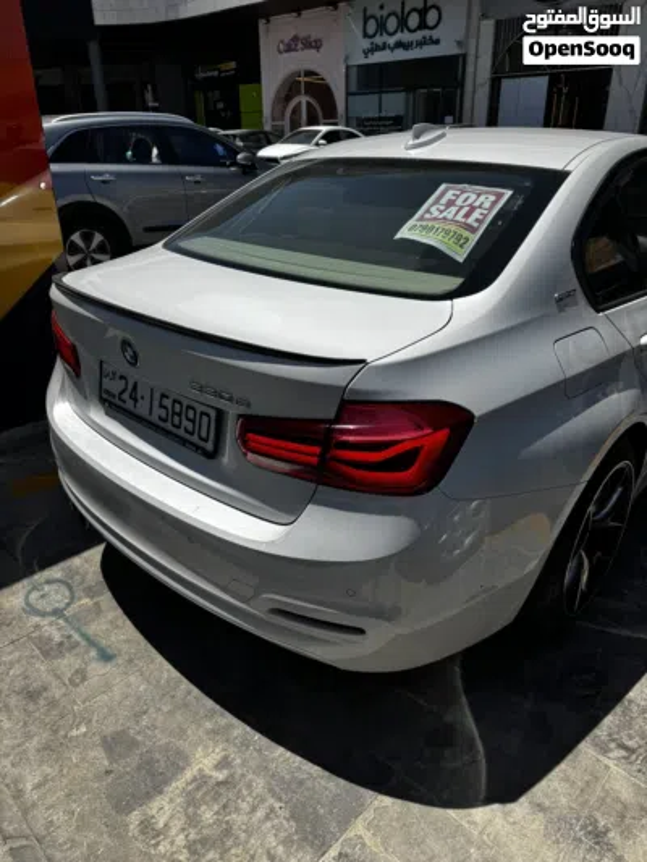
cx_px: 324
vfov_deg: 71.6
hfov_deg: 56.8
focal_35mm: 24
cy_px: 431
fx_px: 598
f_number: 1.78
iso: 80
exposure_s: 1/7092
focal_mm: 6.76
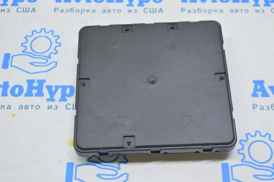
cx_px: 137
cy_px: 91
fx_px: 411
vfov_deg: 25.0
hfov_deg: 36.9
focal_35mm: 54
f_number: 5.6
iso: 400
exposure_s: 1/20
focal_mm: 36
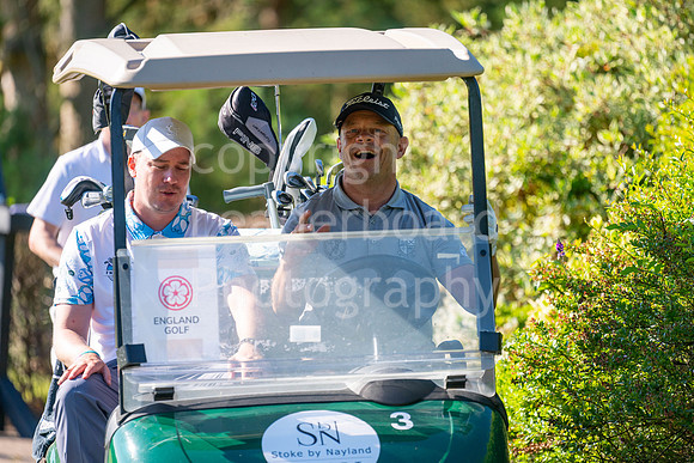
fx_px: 5784
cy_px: 232
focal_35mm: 300
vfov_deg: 4.6
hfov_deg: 6.9
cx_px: 347
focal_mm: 300
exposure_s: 1/1000
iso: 250
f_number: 4.5
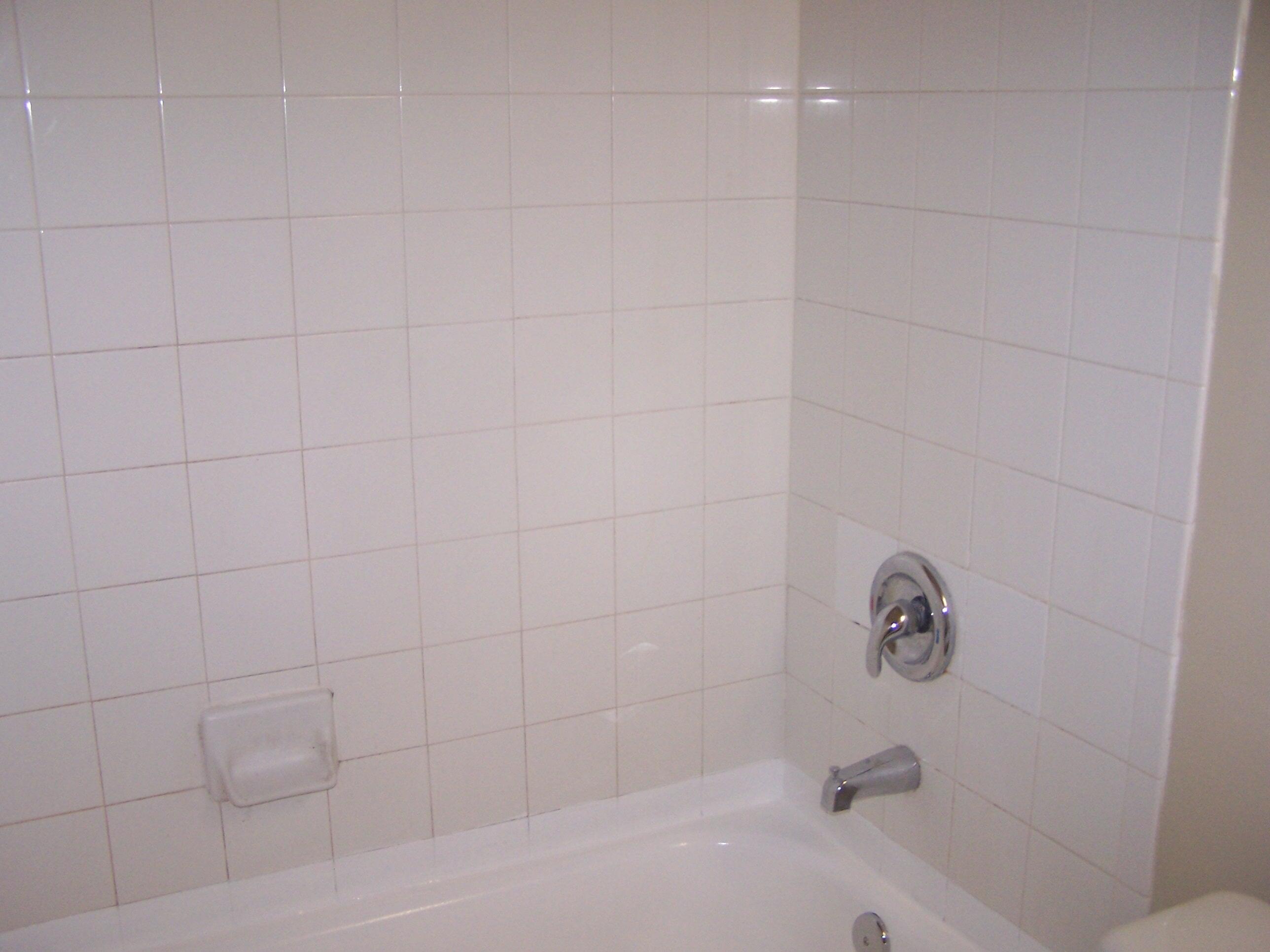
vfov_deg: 37.7
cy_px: 476
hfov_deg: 49.0
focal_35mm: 38
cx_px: 635
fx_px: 1394
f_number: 2.8
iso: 140
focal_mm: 6.3
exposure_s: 1/60
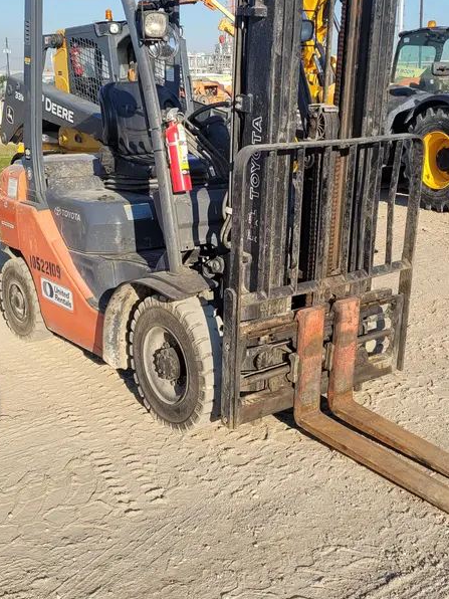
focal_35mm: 32
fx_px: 553
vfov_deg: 56.8
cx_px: 269
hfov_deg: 43.9
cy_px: 277
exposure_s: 1/1606
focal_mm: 5.4
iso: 40
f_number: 1.8
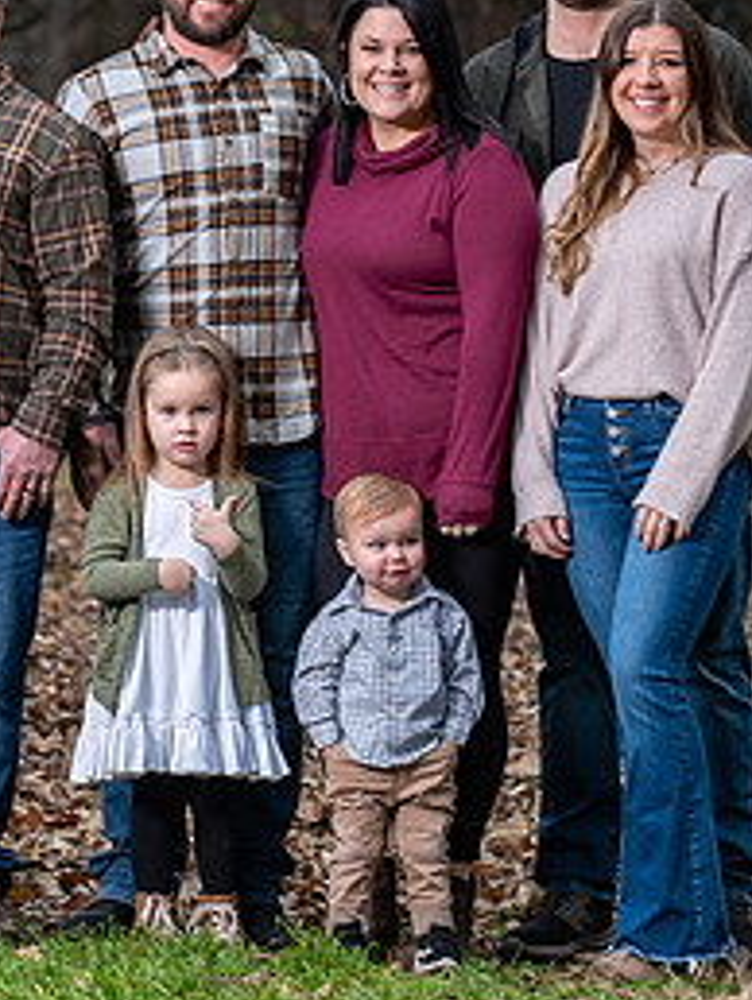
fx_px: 7490
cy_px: 308
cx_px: 19
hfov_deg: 5.7
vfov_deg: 7.6
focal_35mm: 259
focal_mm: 120
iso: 200
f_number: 4
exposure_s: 1/125
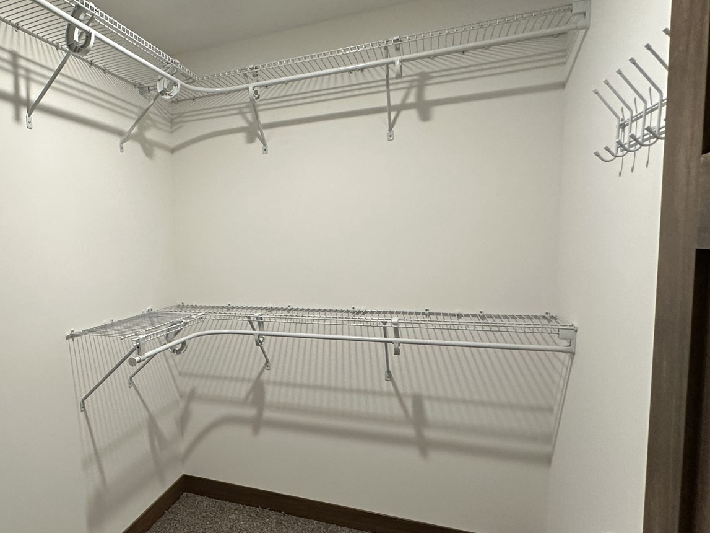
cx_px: 169
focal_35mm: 25
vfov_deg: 54.8
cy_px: 288
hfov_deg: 64.8
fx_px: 513
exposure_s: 1/120
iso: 200
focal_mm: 2.22
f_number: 2.2
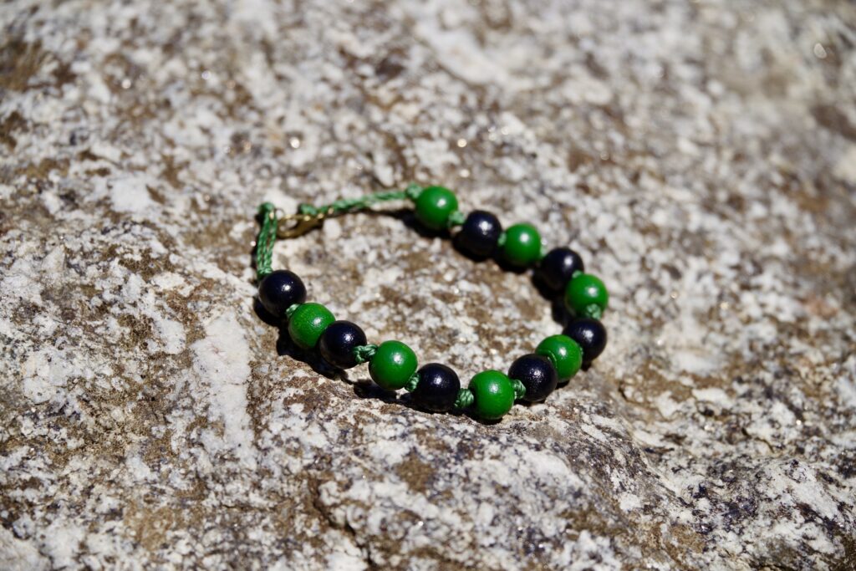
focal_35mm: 105
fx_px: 2497
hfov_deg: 19.5
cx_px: 428
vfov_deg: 13.0
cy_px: 286
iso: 200
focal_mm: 105
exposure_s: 1/1250
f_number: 5.6
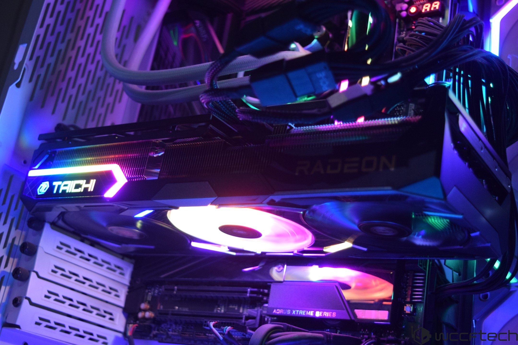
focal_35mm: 51
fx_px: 734
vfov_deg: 26.5
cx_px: 259
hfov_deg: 38.9
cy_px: 172
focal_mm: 34
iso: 1600
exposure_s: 1/10
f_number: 4.5
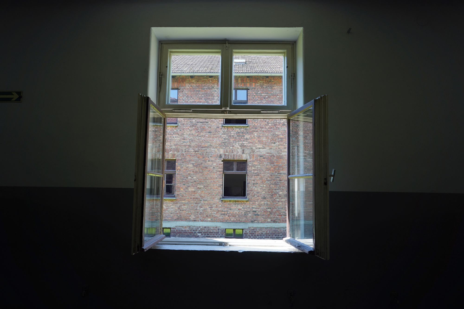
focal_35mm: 24
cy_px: 154
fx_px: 309
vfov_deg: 53.1
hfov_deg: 73.7
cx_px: 232
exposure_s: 1/100
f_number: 5
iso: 100
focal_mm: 24
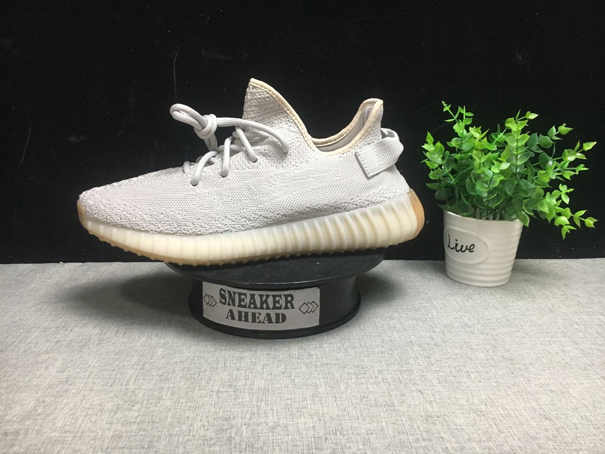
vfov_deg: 46.8
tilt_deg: -14.9
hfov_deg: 60.0
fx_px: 524
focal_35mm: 30
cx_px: 309
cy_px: 224
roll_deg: -0.5
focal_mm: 4.15
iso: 160
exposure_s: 1/33
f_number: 2.2
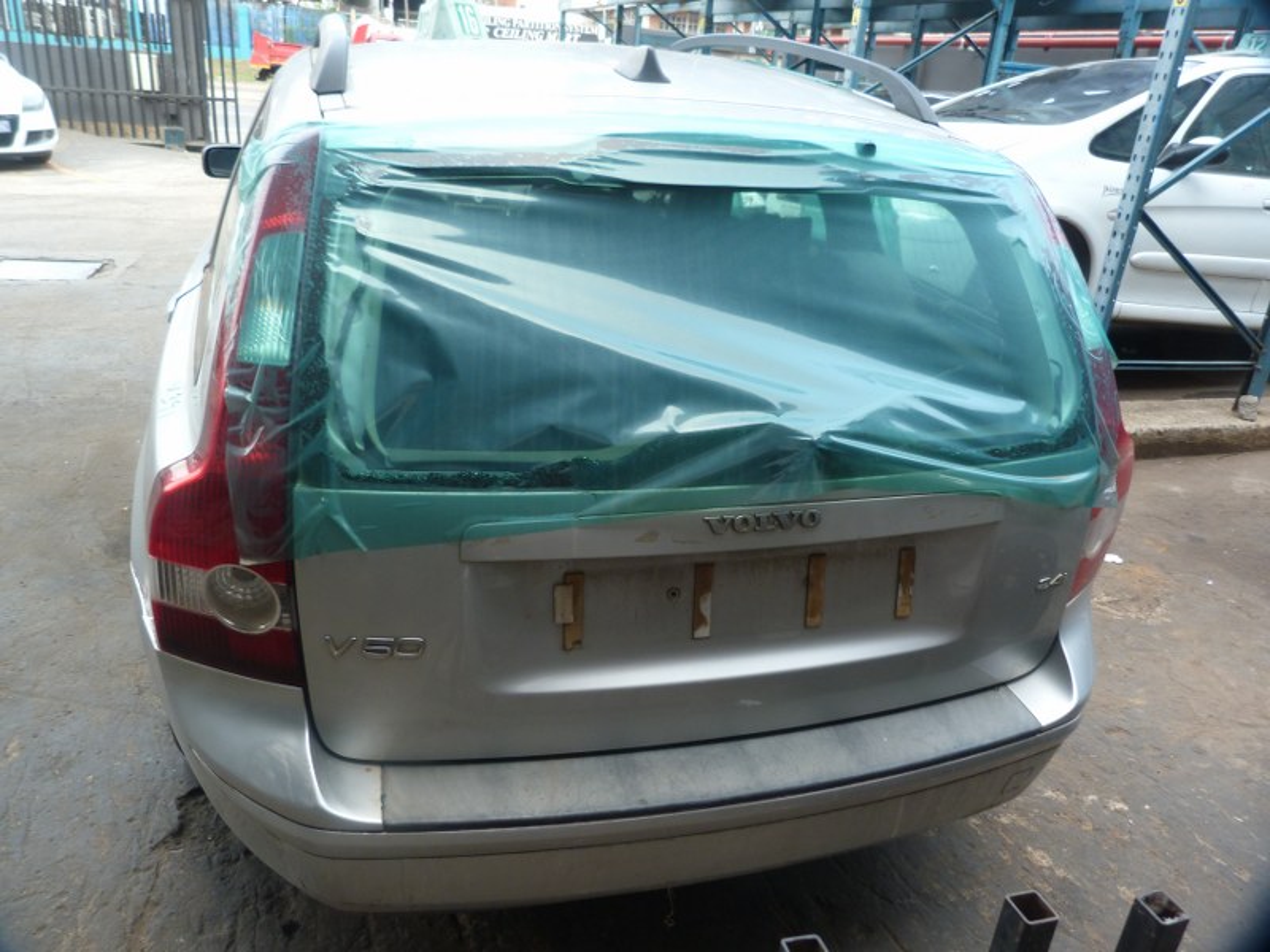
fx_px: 917
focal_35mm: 25
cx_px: 635
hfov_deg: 69.4
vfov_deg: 54.9
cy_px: 476
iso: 80
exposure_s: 1/60
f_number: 2.8
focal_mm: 4.5
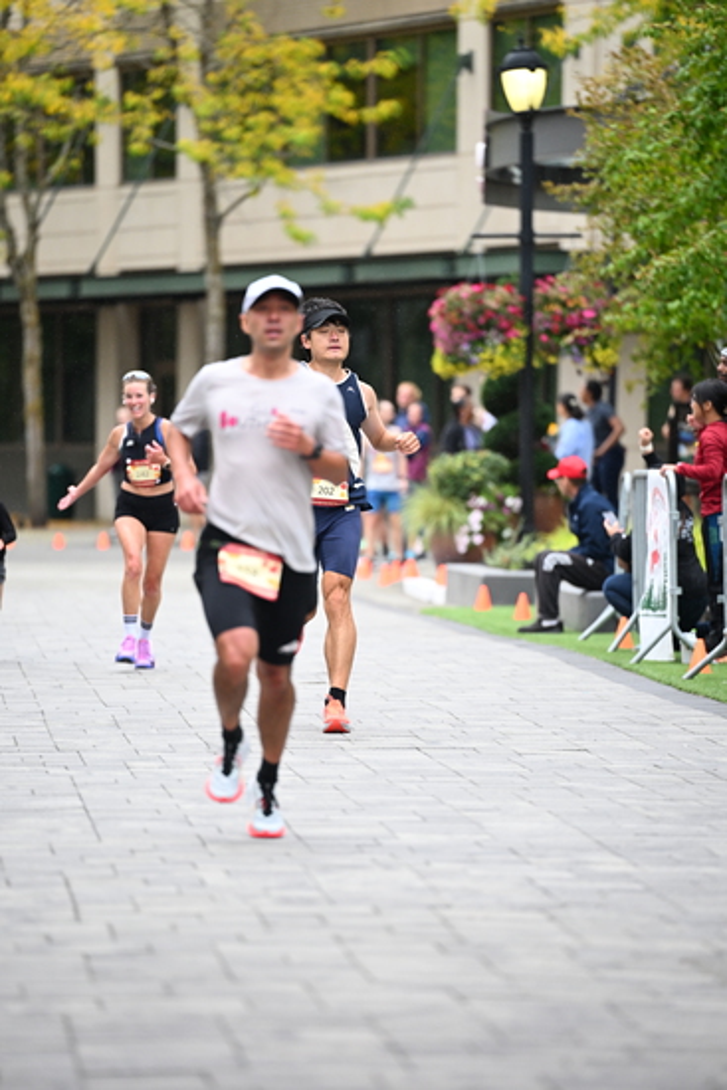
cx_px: 364
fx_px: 6054
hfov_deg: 6.9
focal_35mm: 200
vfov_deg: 10.3
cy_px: 545
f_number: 2.8
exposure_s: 1/1600
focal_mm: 200
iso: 1250
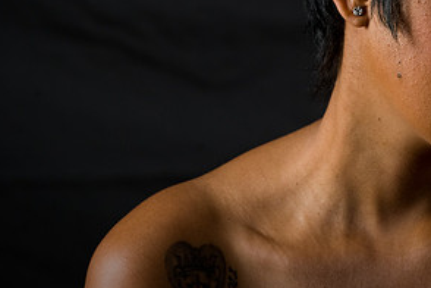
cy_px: 12
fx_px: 3663
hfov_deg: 6.7
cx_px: 346
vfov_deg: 4.5
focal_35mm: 306
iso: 200
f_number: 5.6
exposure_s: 1/125
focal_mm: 155
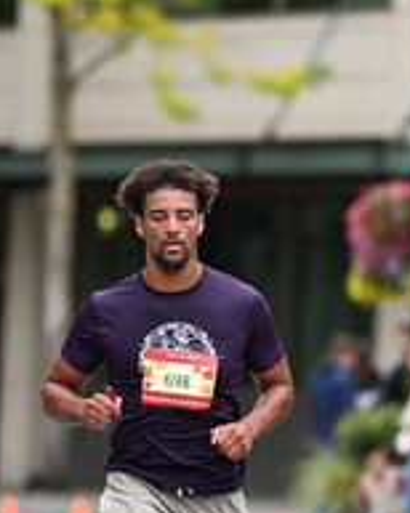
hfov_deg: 2.9
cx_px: 252
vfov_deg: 3.6
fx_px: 8128
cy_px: 303
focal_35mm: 535
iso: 640
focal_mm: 200
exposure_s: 1/2000
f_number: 2.8
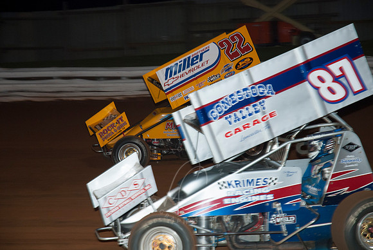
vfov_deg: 13.1
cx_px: 186
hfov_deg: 19.4
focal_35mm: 105
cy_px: 125
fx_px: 1089
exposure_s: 1/200
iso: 250
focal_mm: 70
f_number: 4.5
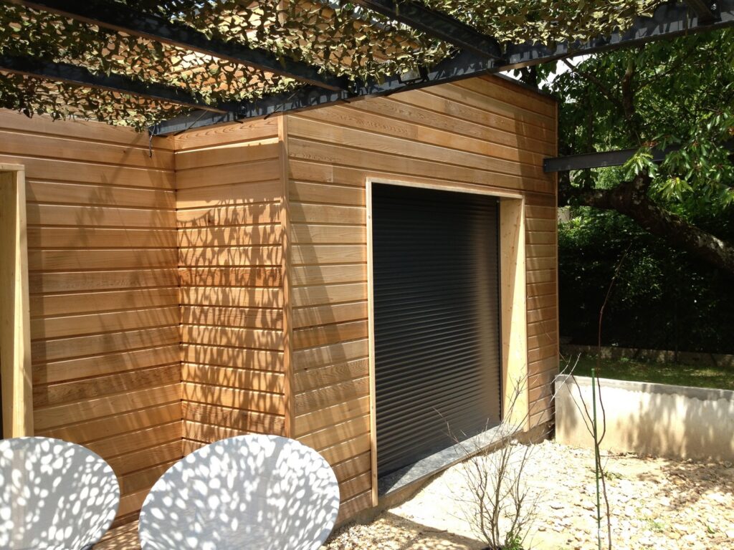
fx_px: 742
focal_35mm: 35
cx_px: 367
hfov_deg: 52.6
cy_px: 275
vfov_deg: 40.7
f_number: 2.4
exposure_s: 1/905
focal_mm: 4.28
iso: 64
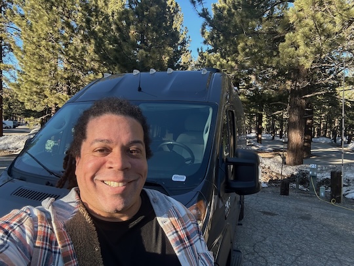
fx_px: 235
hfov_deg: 73.9
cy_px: 133
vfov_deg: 58.9
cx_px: 177
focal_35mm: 23
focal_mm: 2.69
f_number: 1.9
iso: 25
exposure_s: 1/330
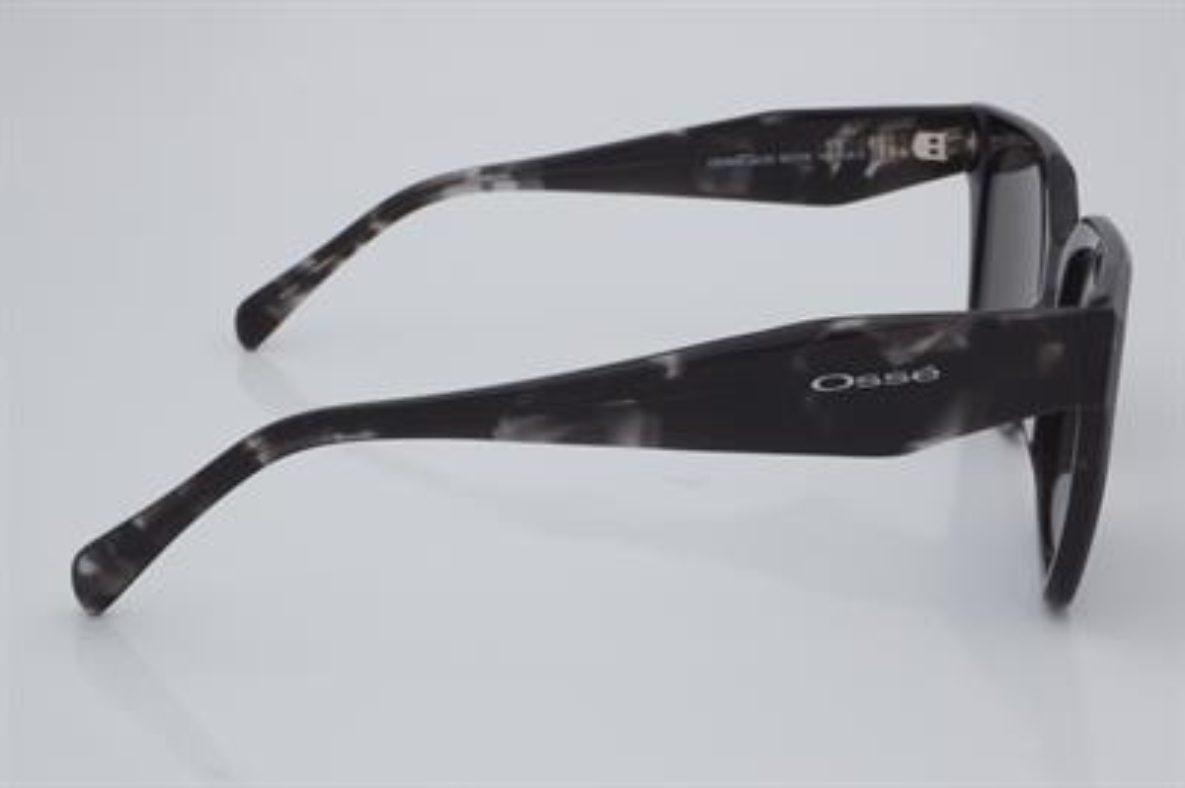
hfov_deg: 27.0
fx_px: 2467
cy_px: 394
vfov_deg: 18.2
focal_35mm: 75
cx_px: 592
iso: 100
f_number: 32
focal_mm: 50
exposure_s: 1/4
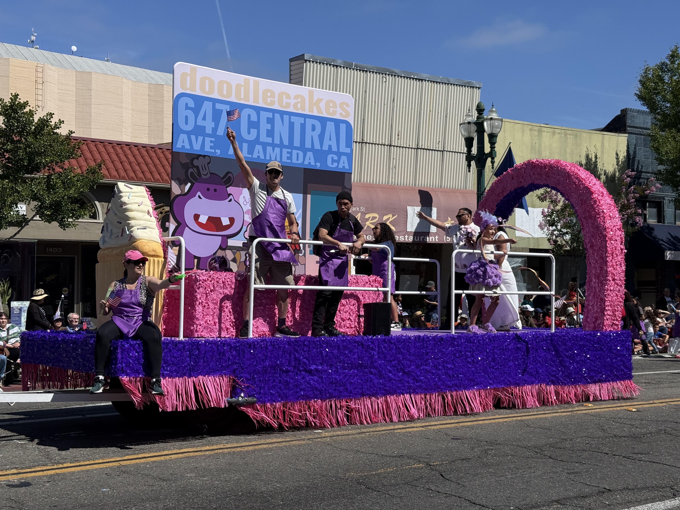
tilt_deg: +2.0
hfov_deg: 39.7
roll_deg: -0.3
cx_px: 340
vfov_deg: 30.3
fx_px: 943
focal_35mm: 48
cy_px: 255
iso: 80
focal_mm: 6.76
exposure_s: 1/7874
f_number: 1.78
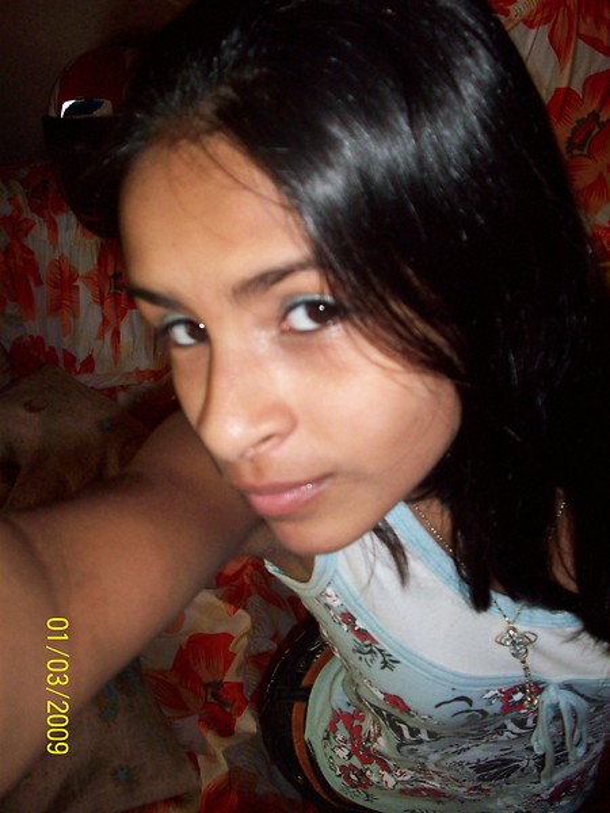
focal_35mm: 37
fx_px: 869
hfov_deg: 38.7
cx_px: 305
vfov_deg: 50.1
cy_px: 406
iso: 160
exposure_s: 1/45
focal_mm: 6.2
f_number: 2.8
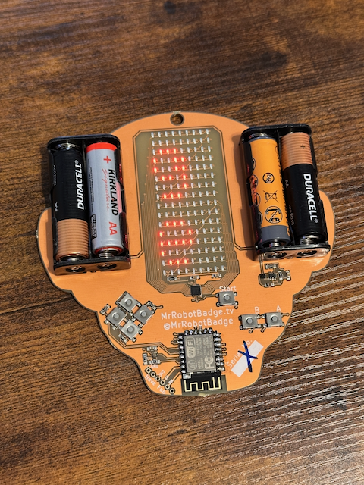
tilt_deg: -70.1
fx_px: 673
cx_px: 182
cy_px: 242
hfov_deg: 30.3
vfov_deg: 39.7
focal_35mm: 48
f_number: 1.78
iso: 320
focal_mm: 6.86
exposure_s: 1/40
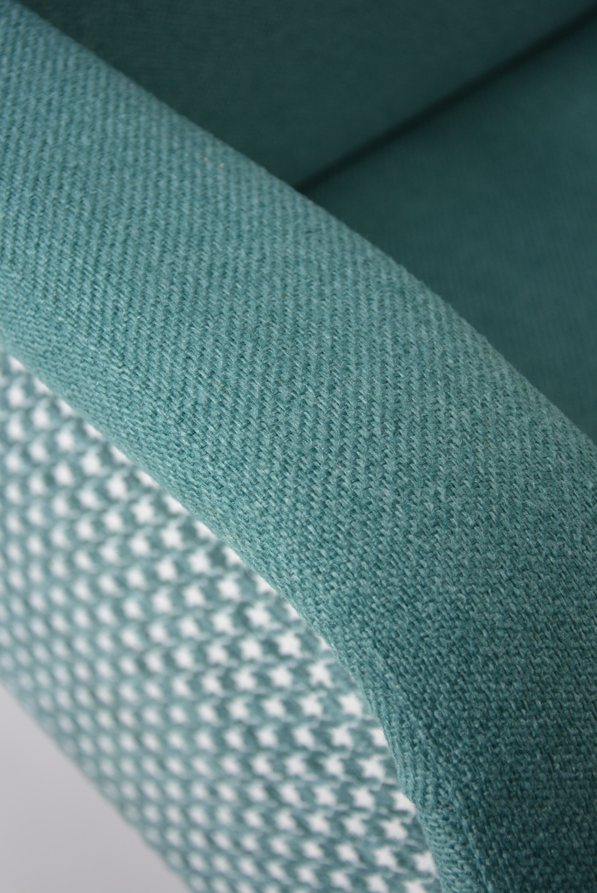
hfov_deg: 20.2
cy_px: 446
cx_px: 298
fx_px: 1676
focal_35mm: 68
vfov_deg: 29.8
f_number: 4.8
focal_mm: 45
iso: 450
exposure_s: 1/60
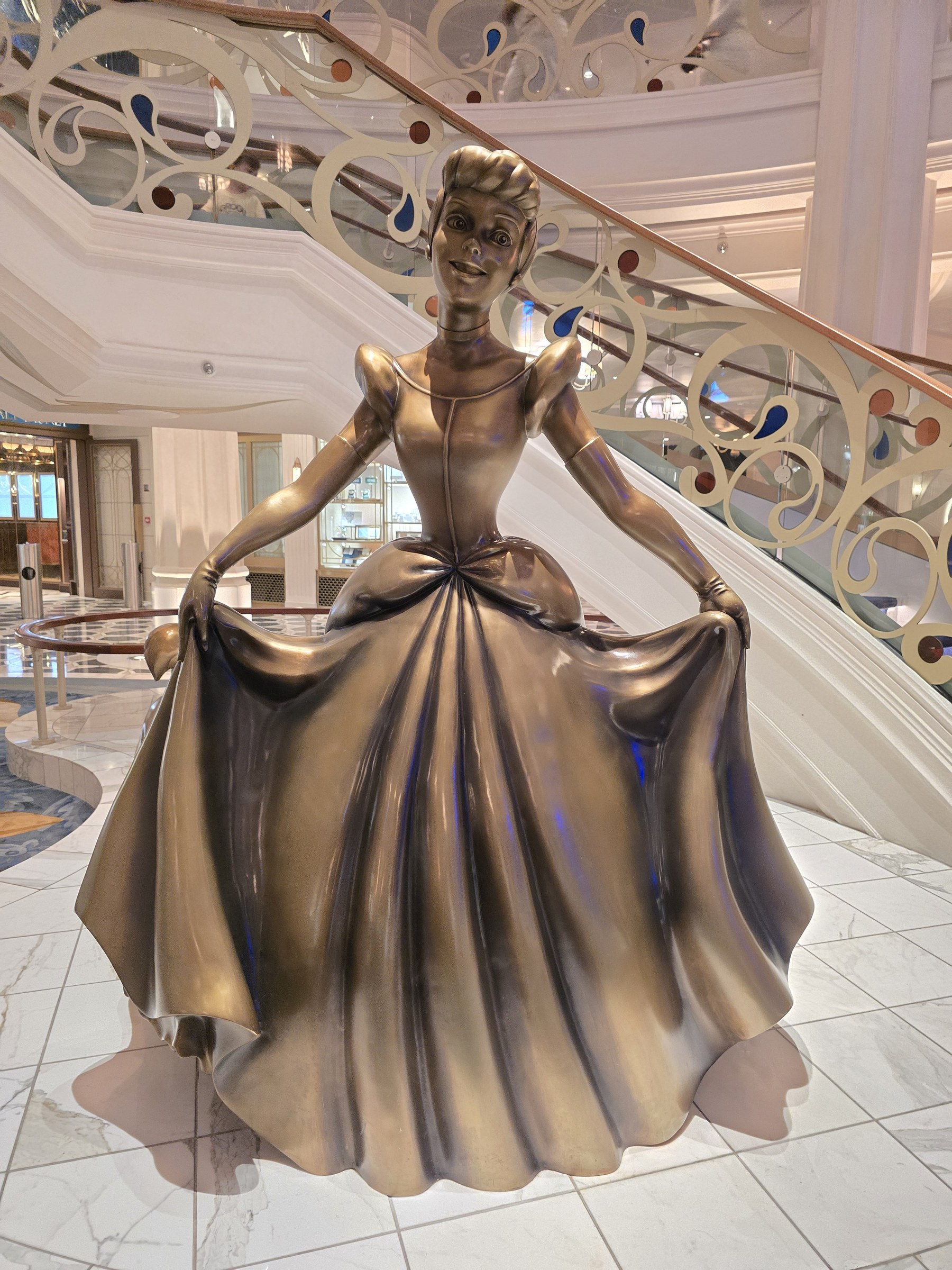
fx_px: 843
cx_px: 476
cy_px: 635
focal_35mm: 23
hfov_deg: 58.9
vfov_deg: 73.9
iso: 1600
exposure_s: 1/47
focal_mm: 6.3
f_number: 1.7
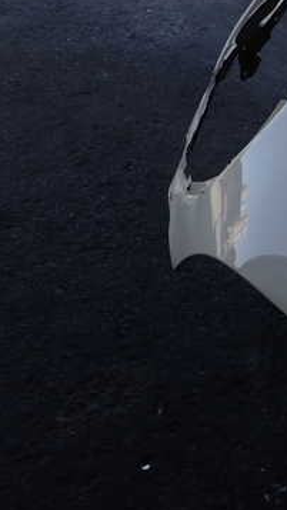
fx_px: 744
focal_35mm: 55
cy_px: 200
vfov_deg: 37.7
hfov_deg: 19.2
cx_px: 427
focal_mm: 5.4
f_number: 3.2
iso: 100
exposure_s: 1/400
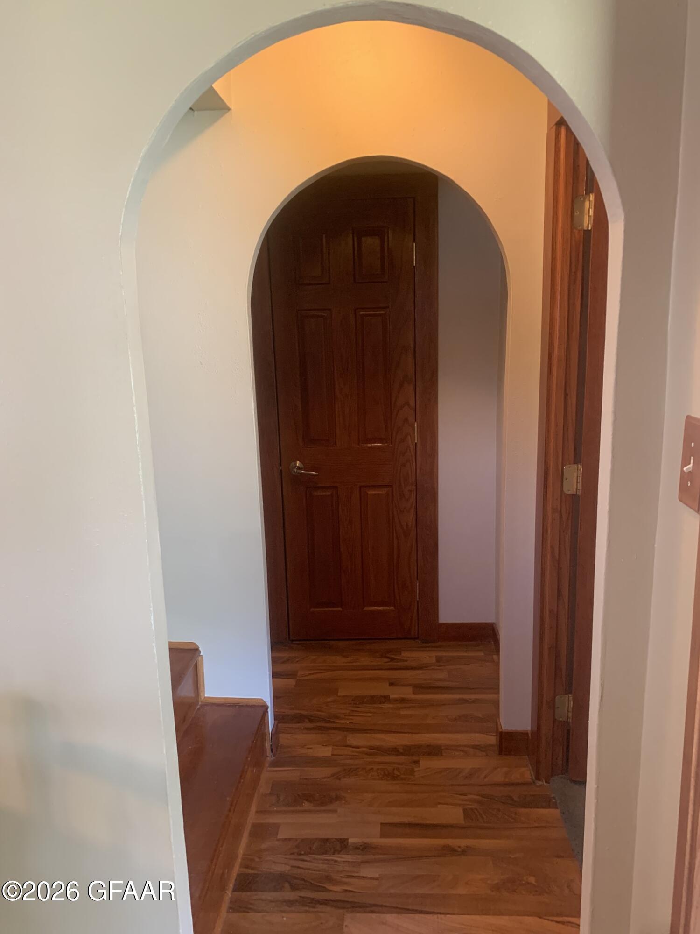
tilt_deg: -11.0
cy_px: 467
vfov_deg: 67.3
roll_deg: +1.8
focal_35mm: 26
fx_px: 701
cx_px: 350
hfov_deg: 53.1
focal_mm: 4.25
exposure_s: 1/60
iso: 320
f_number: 1.8
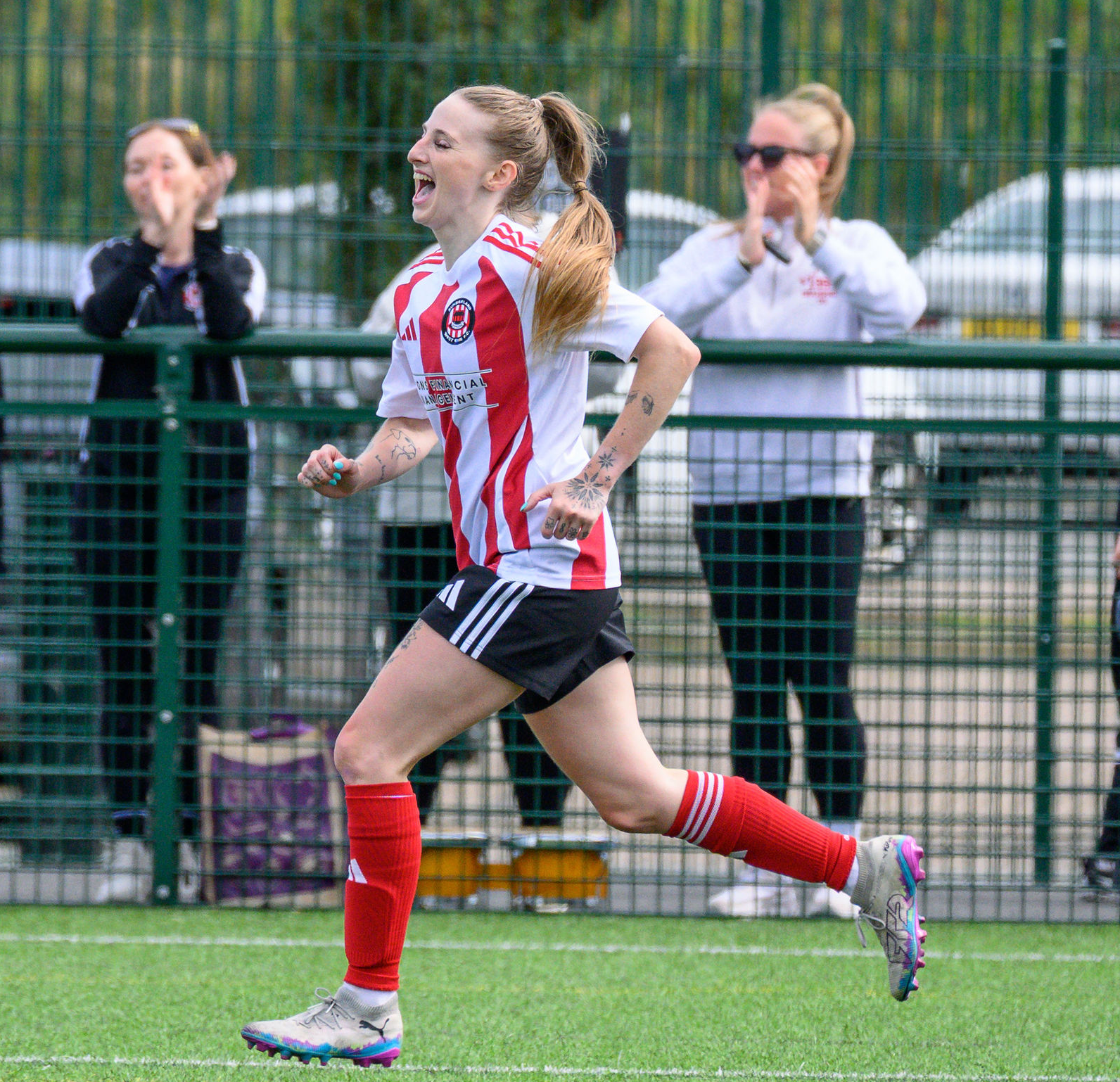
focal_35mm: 927
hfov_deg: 1.9
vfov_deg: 1.9
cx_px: 225
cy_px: 211
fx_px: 33363
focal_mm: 270
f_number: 5
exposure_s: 1/1600
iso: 900
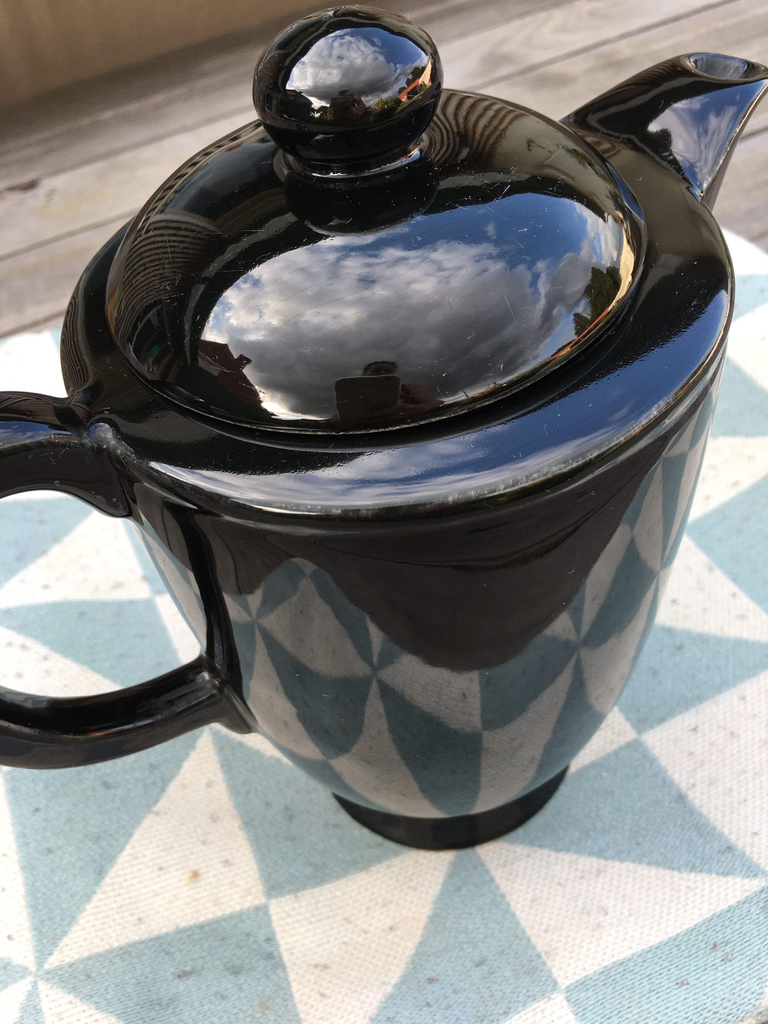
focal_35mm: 29
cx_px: 384
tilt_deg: -45.0
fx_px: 858
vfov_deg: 61.7
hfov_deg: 48.2
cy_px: 512
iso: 25
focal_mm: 4.15
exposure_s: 1/100
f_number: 2.2
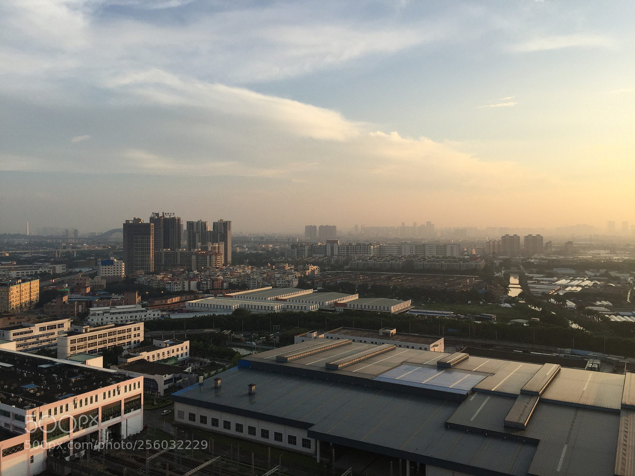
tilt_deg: +0.2
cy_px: 238
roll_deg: -1.0
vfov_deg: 48.2
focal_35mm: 29
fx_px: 532
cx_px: 318
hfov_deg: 61.7
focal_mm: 4.15
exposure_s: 1/942
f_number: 2.2
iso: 32
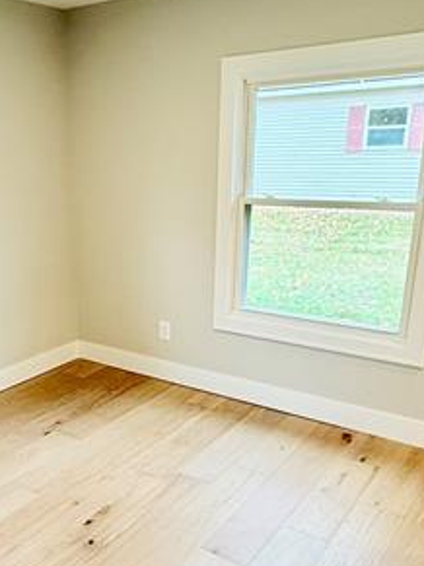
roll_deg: +0.9
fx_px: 605
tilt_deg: -18.1
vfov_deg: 49.8
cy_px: 344
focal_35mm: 37
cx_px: 91
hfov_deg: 37.4
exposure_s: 1/120
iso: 160
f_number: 2.2
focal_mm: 2.22
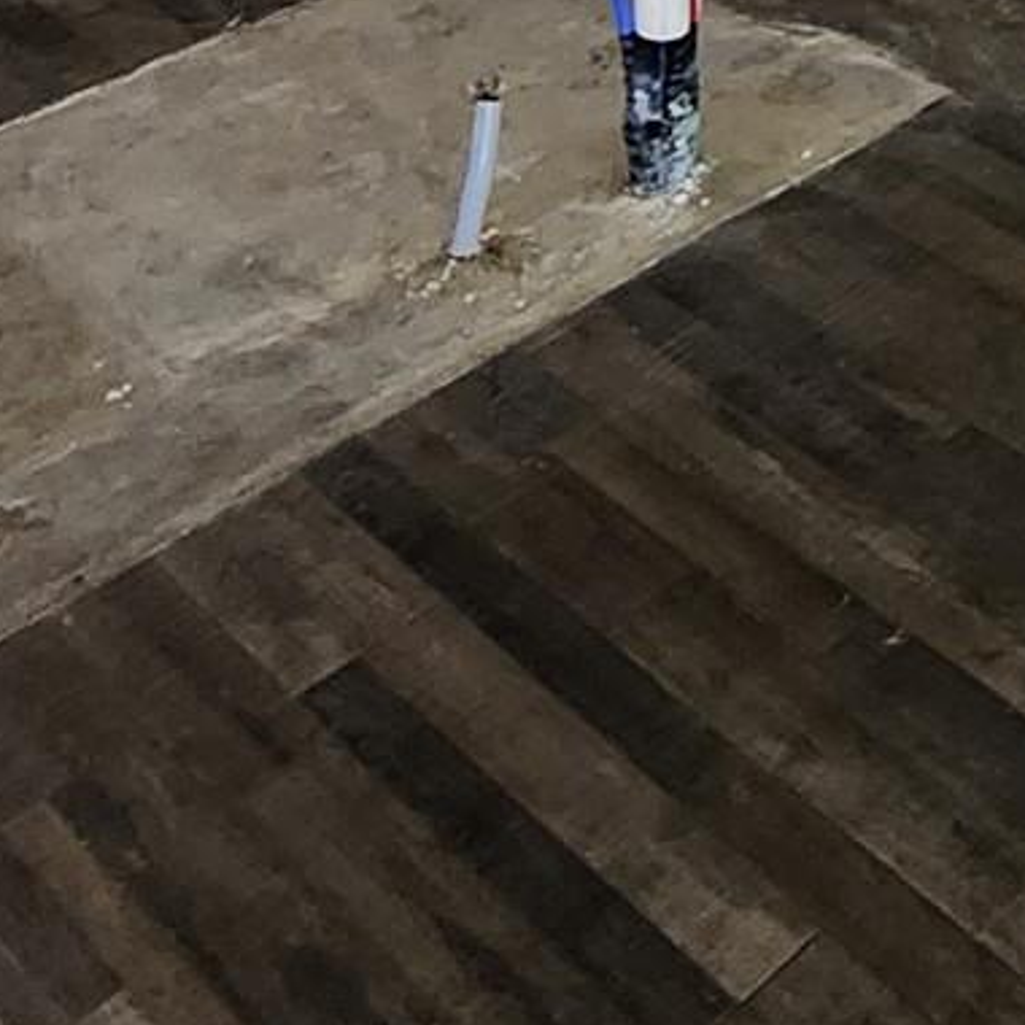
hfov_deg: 26.9
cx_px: 887
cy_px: -539
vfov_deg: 22.4
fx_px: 2077
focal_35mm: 62
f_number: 2.2
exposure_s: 1/30
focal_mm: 2.2
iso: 320
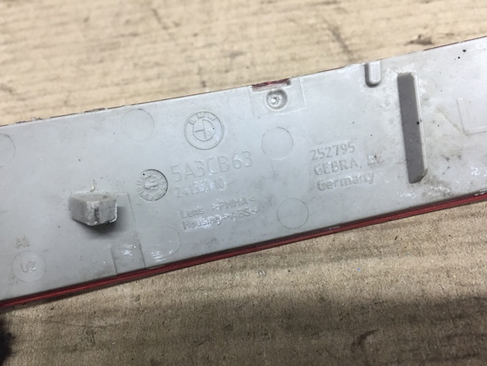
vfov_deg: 48.2
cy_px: 183
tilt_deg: -50.7
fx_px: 408
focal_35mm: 29
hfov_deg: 61.7
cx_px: 244
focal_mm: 4.15
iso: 64
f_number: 2.2
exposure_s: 1/33
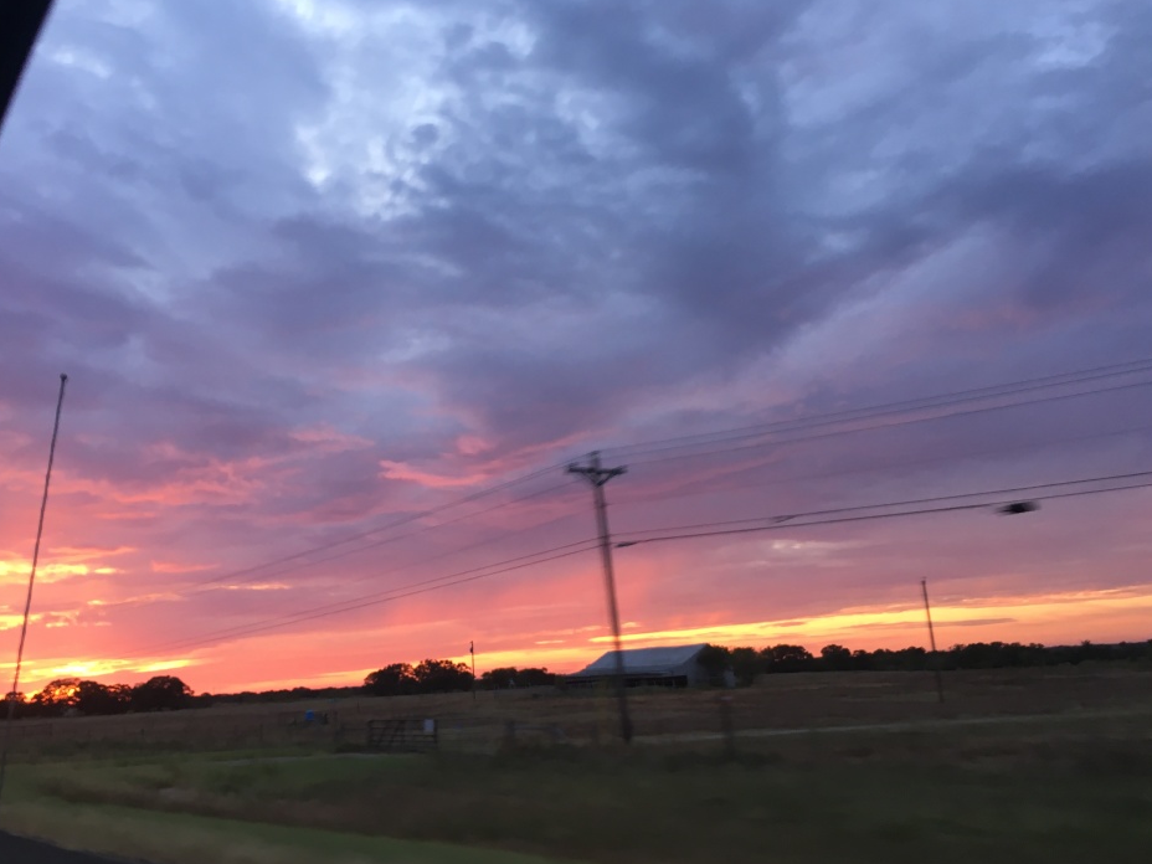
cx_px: 533
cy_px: 451
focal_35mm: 32
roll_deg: +1.5
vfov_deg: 44.2
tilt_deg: +13.4
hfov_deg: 56.8
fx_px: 1065
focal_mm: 4.15
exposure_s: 1/30
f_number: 2.2
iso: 50
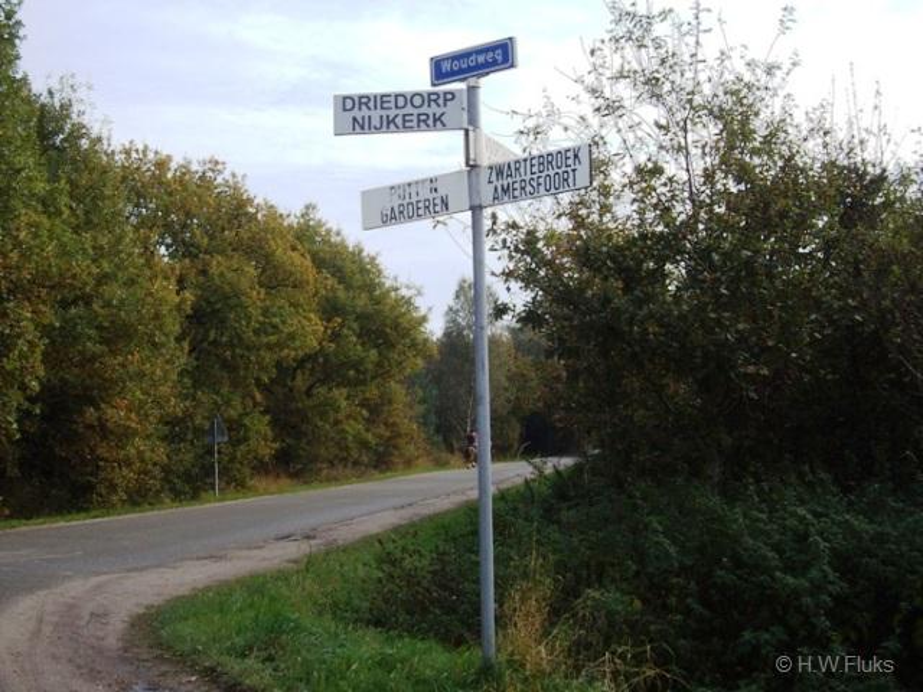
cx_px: 462
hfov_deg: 49.0
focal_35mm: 38
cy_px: 346
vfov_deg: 37.7
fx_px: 1013
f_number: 2.8
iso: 64
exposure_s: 1/640
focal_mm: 7.9
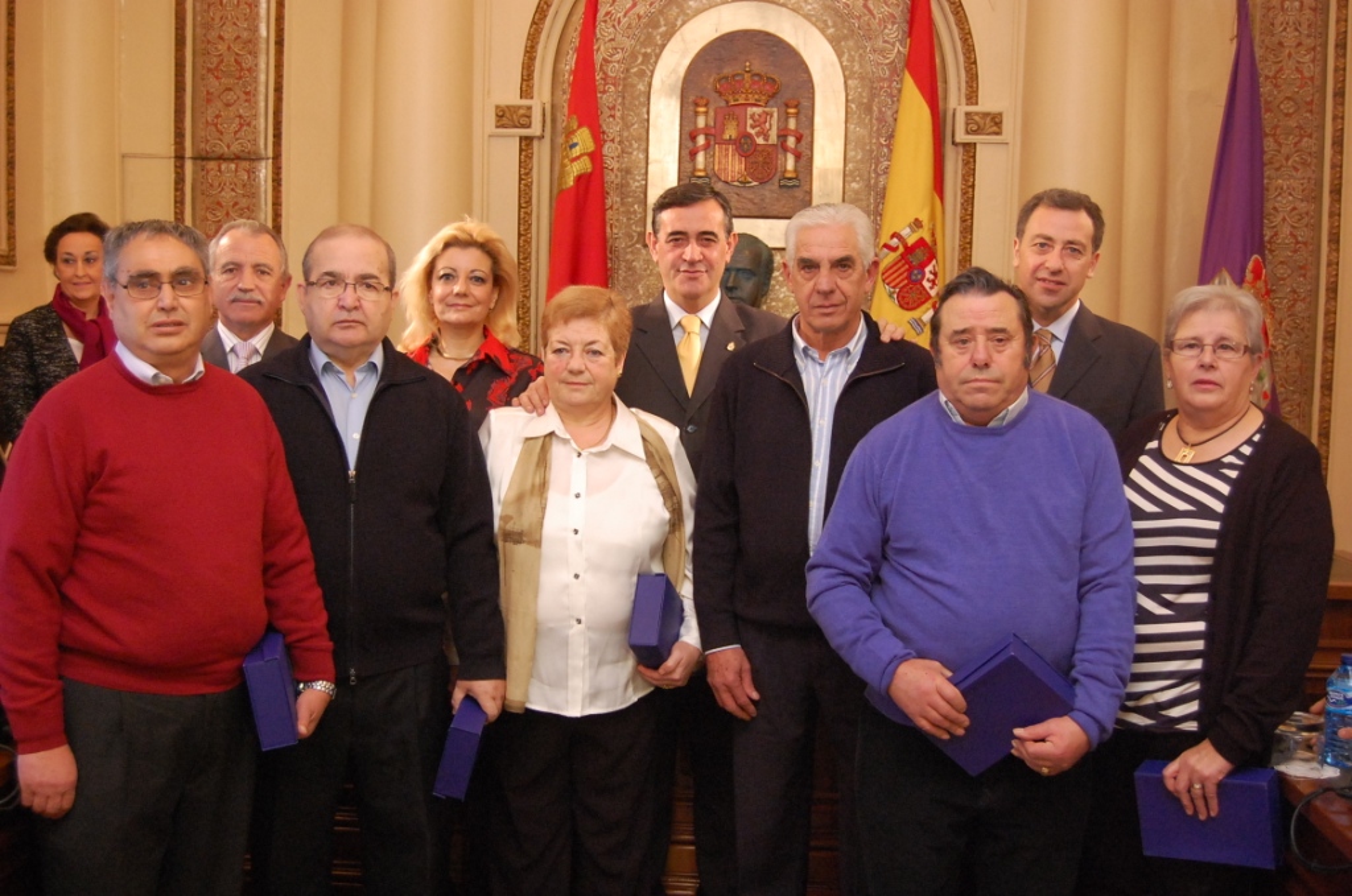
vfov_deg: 34.1
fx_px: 1462
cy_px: 448
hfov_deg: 49.6
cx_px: 676
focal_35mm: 39
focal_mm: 26
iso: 1600
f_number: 4.2
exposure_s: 1/60
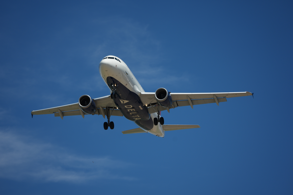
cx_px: 146
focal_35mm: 226
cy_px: 98
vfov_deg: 6.1
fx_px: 1839
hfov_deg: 9.1
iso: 200
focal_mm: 226
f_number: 5
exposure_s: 1/2000
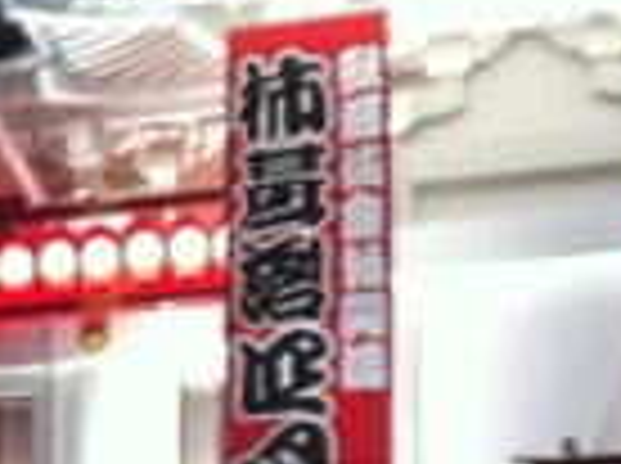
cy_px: 667
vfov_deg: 7.2
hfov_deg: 9.3
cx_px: -472
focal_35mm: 203
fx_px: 3635
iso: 250
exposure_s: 1/15
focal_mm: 3.85
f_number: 2.8
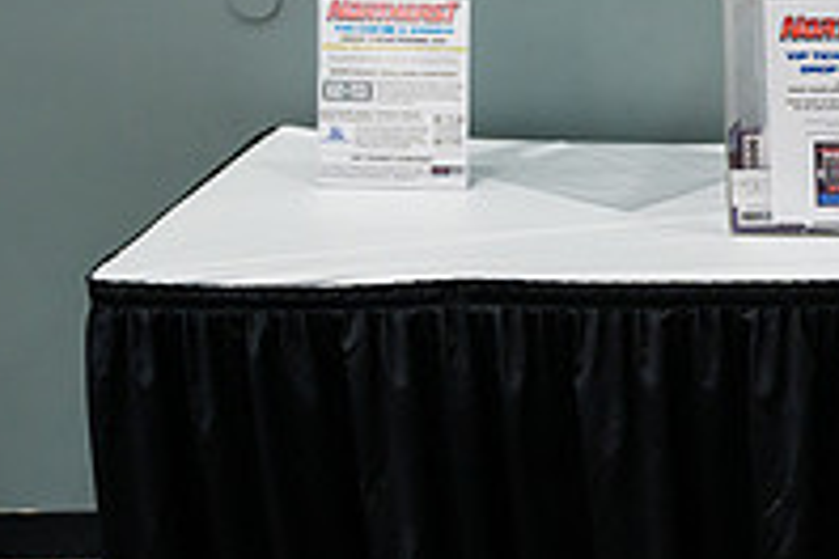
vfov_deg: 17.2
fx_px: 1841
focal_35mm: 79
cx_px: 907
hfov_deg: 24.1
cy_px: 148
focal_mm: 27
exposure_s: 1/250
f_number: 4
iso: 3200
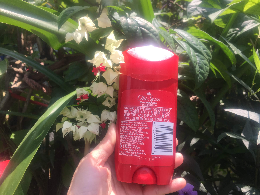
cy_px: 98
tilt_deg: +13.9
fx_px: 218
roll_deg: -0.4
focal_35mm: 29
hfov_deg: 61.7
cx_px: 130
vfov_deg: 48.2
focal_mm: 4.15
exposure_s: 1/682
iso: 32
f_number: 2.2
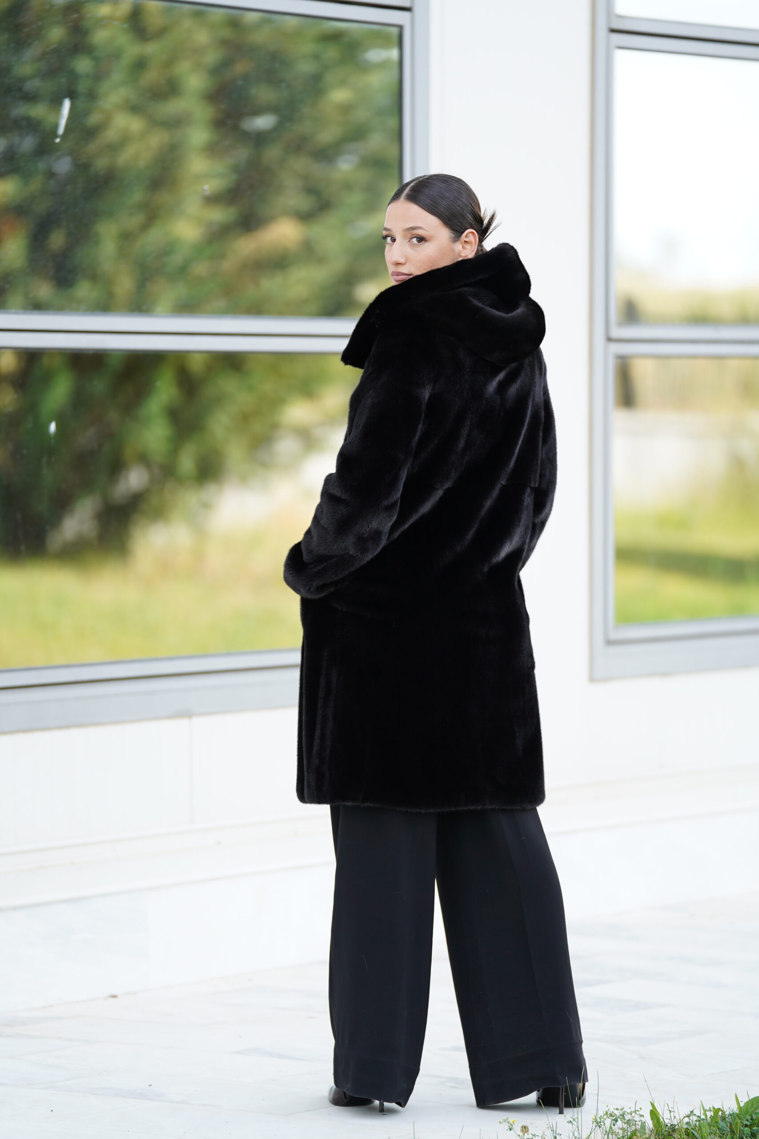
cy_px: 570
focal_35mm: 154
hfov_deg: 8.9
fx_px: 4869
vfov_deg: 13.3
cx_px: 380
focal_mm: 154
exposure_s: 1/250
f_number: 2.8
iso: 200
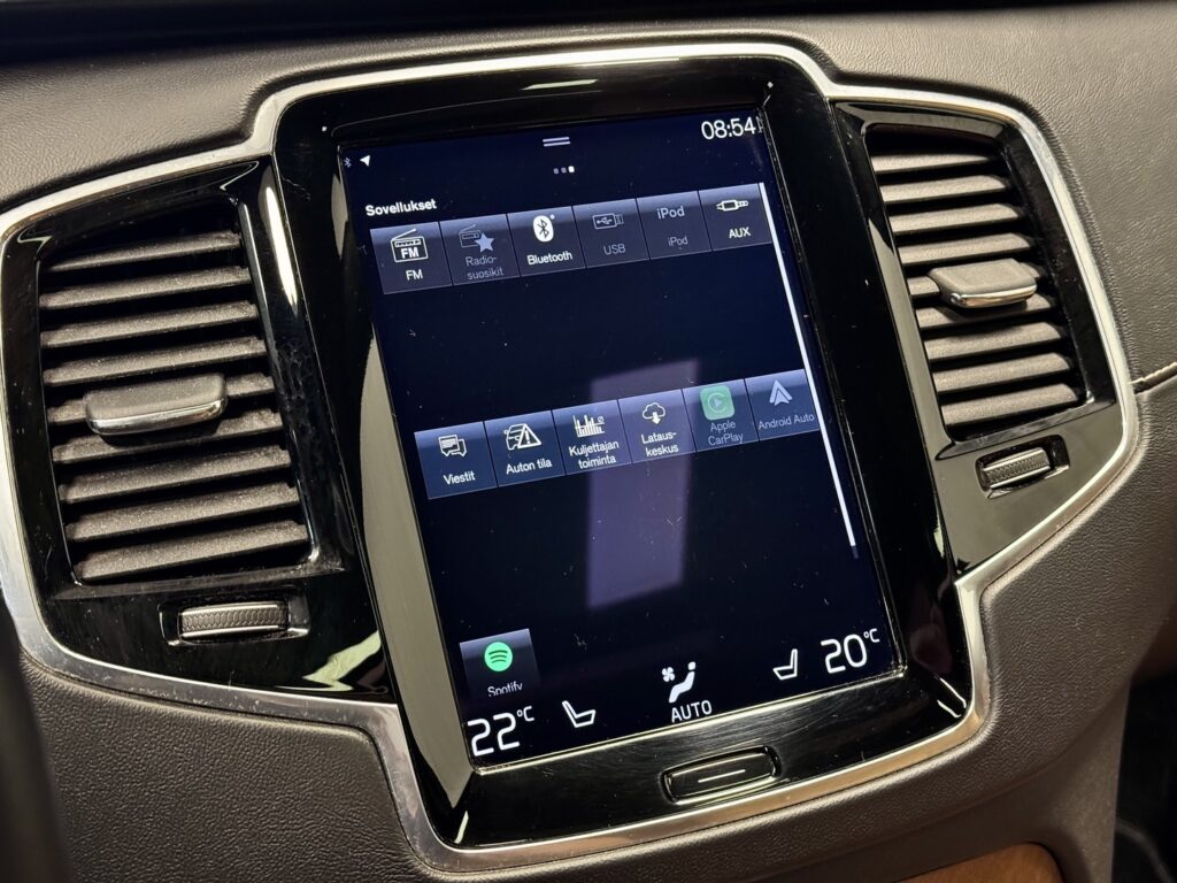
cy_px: 442
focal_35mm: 48
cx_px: 588
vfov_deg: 30.3
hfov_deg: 39.7
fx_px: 1632
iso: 500
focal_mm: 6.76
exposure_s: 1/25
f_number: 1.78
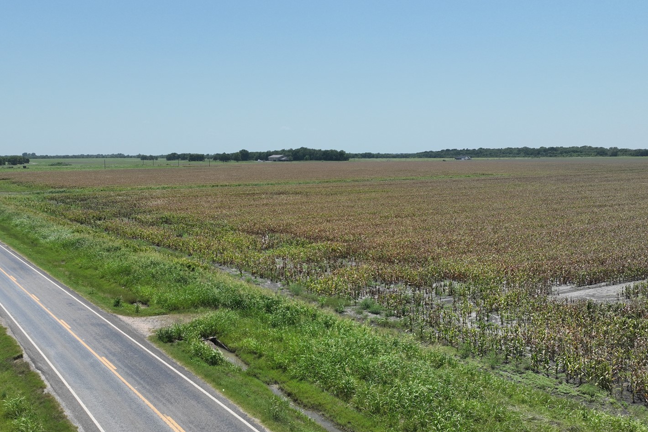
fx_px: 648
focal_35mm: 36
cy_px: 241
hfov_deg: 52.8
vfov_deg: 36.8
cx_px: 263
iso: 100
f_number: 2.8
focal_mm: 12.29
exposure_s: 1/2000
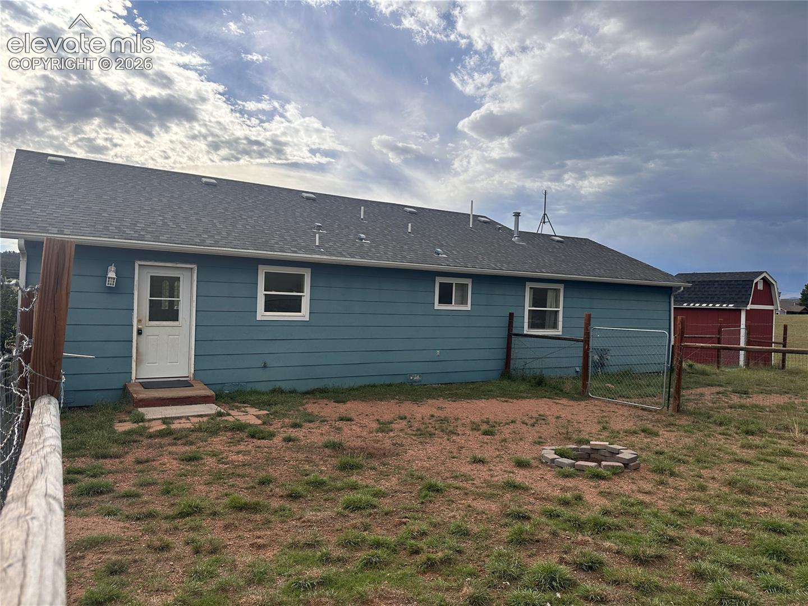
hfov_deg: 71.6
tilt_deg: -1.6
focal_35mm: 24
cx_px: 404
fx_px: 560
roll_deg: -2.6
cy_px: 303
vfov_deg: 56.8
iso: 80
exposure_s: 1/6211
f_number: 1.78
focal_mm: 6.86
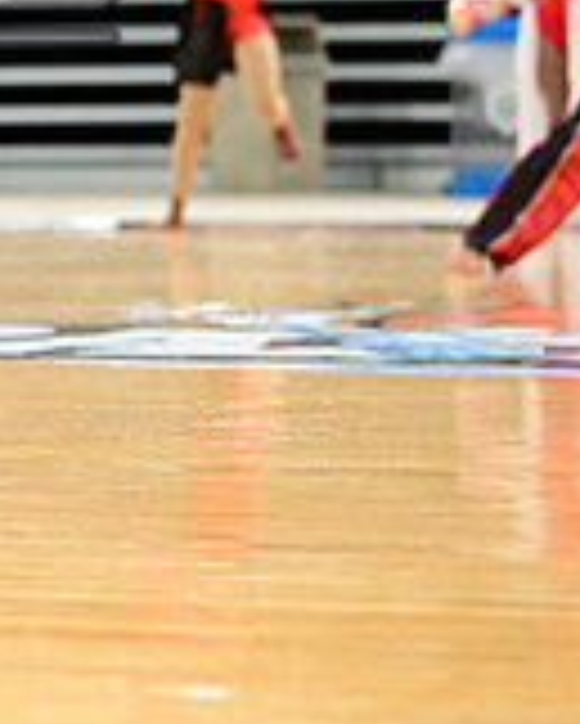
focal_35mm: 237
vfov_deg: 8.1
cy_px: -94
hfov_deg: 6.3
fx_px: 5081
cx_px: -584
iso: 6400
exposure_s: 1/1000
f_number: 3.2
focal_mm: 70
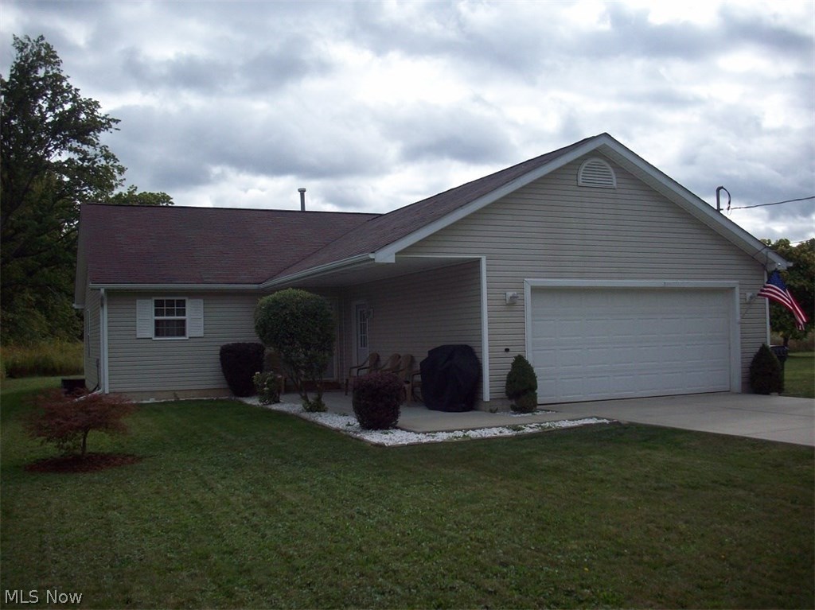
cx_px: 408
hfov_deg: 50.2
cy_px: 305
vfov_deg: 38.6
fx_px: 871
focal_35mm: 37
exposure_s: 1/464
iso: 80
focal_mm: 6.2
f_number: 5.6
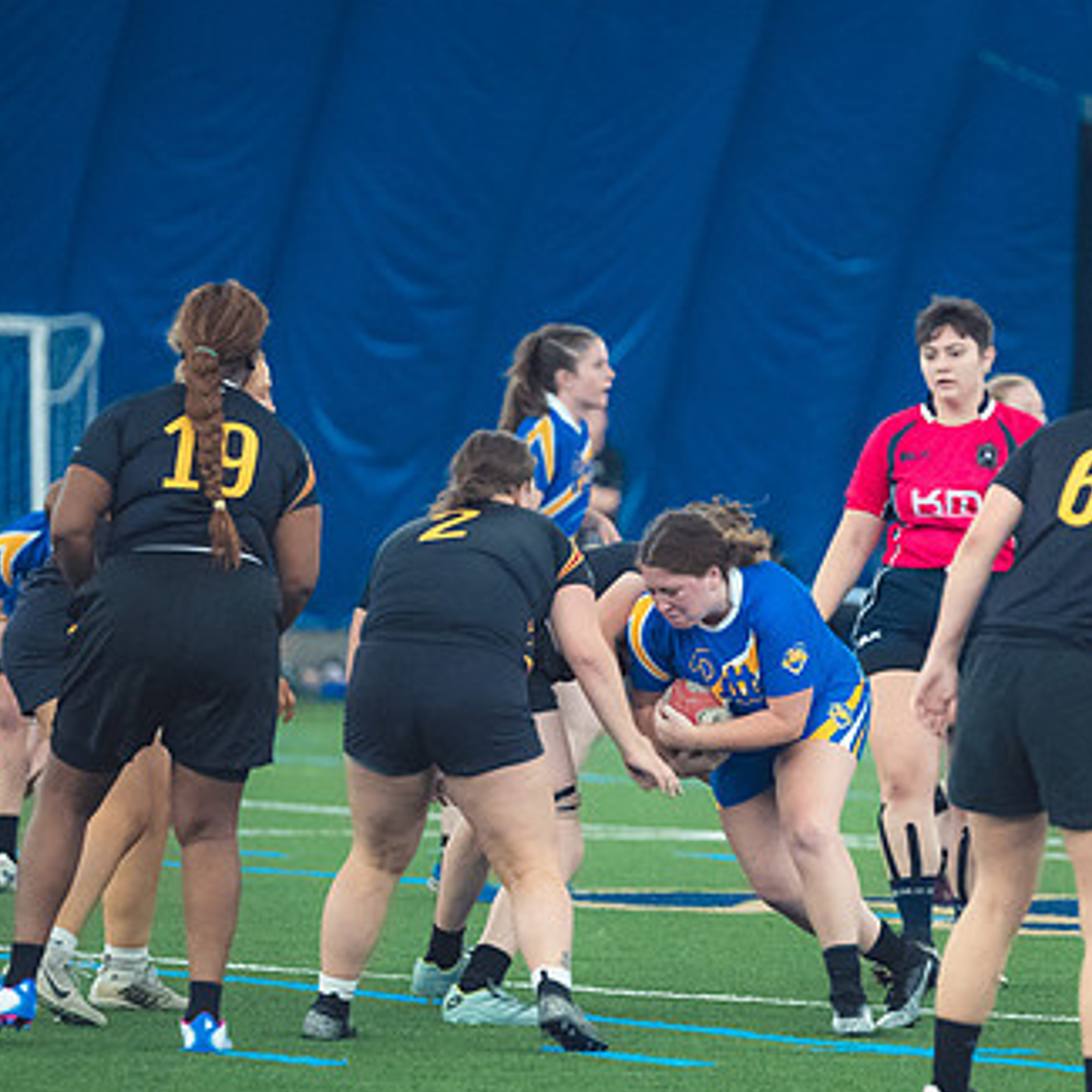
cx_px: 743
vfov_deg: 4.3
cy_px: 605
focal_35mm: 409
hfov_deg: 4.3
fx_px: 14597
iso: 5000
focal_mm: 180
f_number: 2.8
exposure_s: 1/320
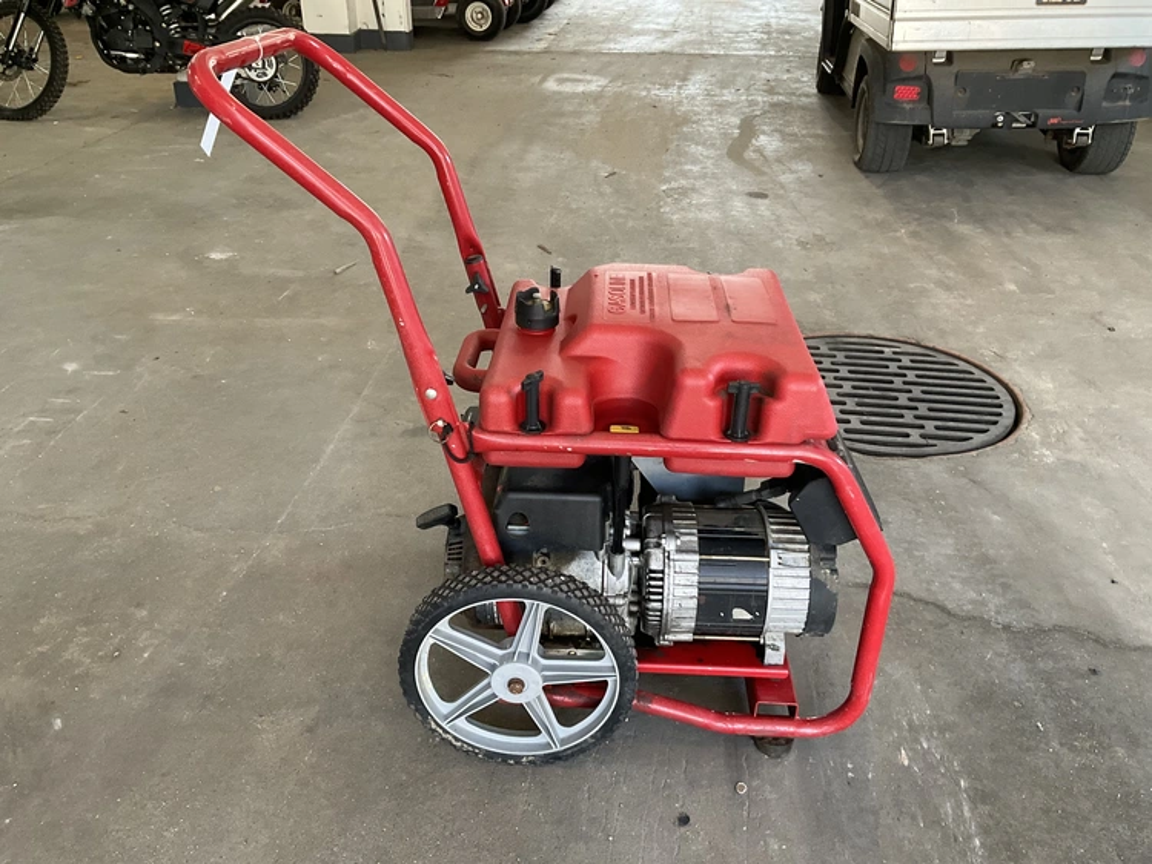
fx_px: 965
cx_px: 576
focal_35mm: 29
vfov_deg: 48.3
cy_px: 432
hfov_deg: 61.6
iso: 80
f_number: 1.8
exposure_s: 1/60
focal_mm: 3
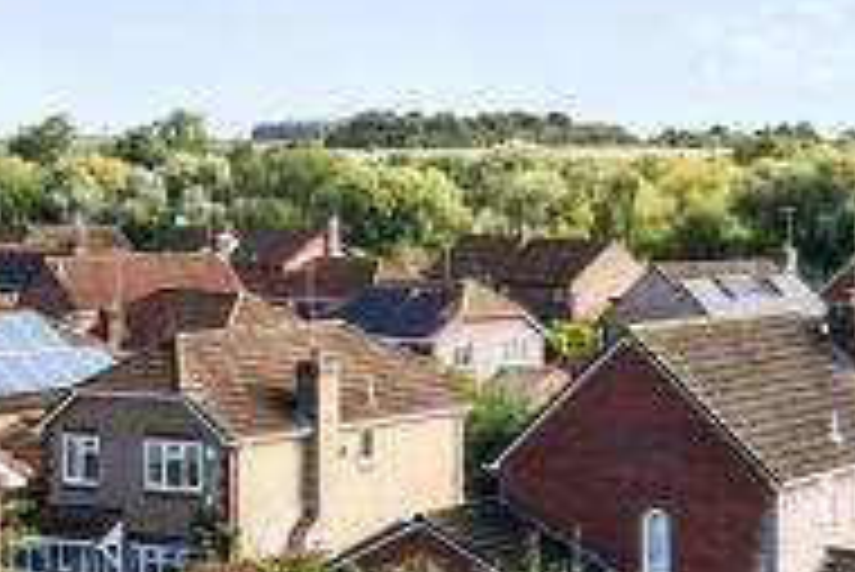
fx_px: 2139
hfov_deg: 21.6
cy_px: 223
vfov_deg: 15.2
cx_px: 896
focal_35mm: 90
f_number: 8
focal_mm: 24
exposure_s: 1/200
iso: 400
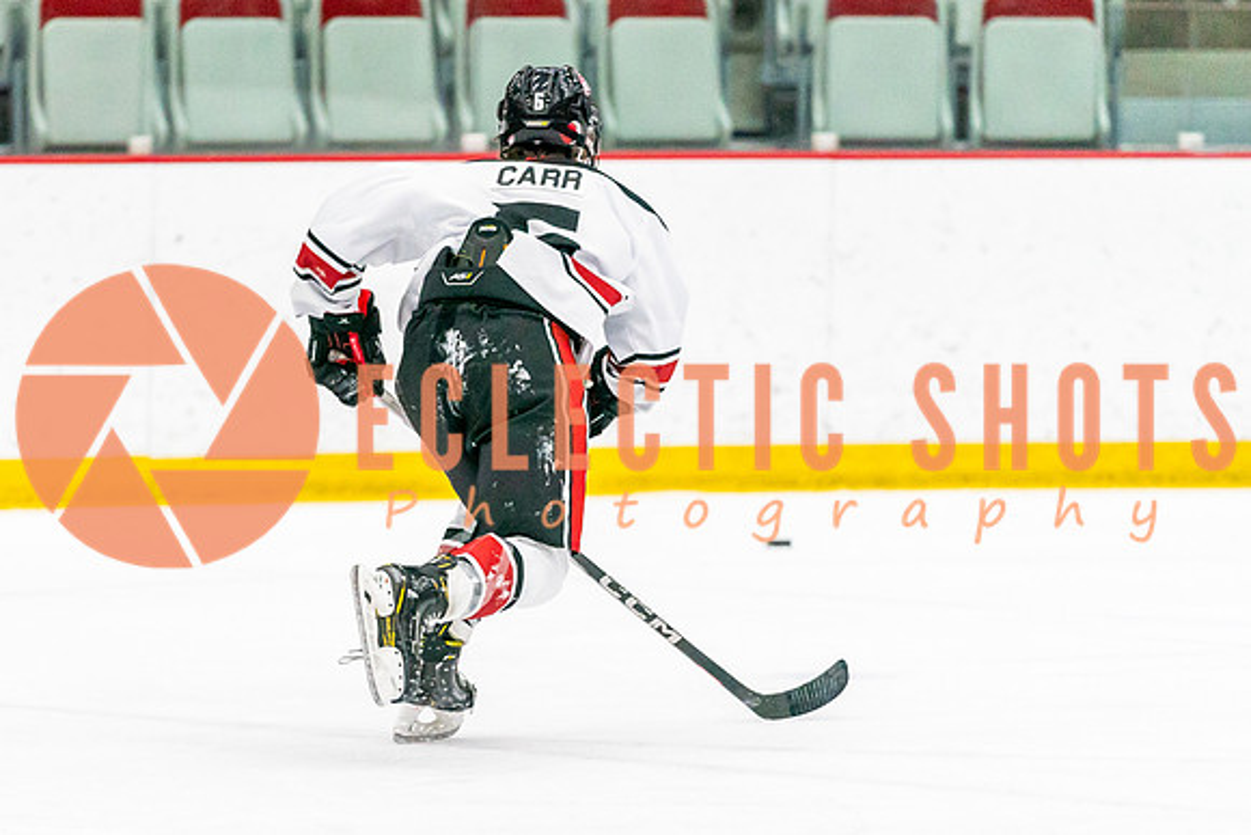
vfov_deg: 4.0
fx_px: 11890
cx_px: 359
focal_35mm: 342
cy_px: 582
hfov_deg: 6.0
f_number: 2.8
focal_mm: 200
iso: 3200
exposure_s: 1/1250
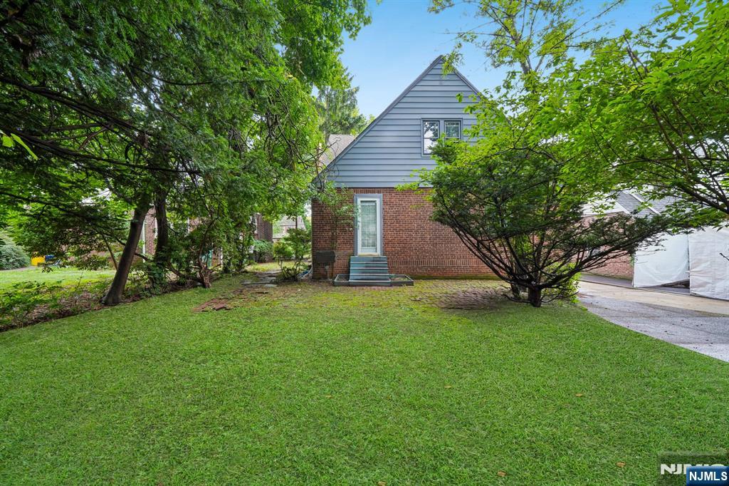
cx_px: 364
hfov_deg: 112.6
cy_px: 243
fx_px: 243
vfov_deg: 90.0
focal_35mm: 12
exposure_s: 1/15
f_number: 11
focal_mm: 12
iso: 400
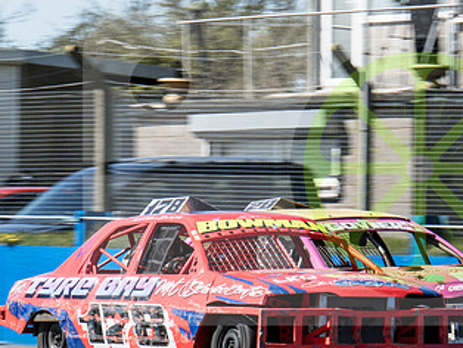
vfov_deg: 3.5
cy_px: 292
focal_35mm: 421
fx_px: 5635
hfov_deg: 4.7
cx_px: 401
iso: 100
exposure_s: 1/200
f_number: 10
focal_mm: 100
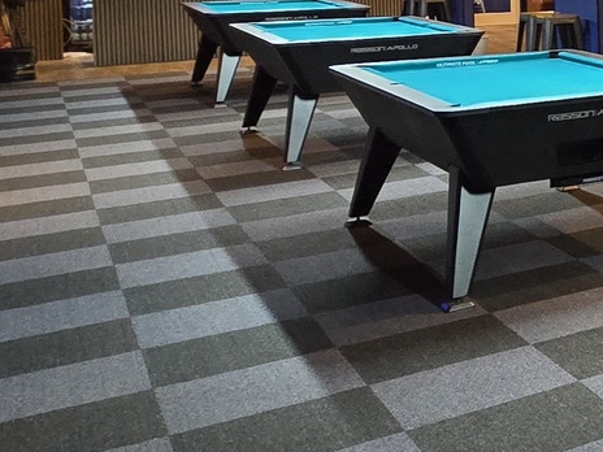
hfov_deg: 20.8
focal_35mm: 56
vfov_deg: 24.6
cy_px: -22
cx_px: 1133
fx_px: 976
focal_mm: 2.2
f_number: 2.2
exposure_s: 1/50
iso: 500
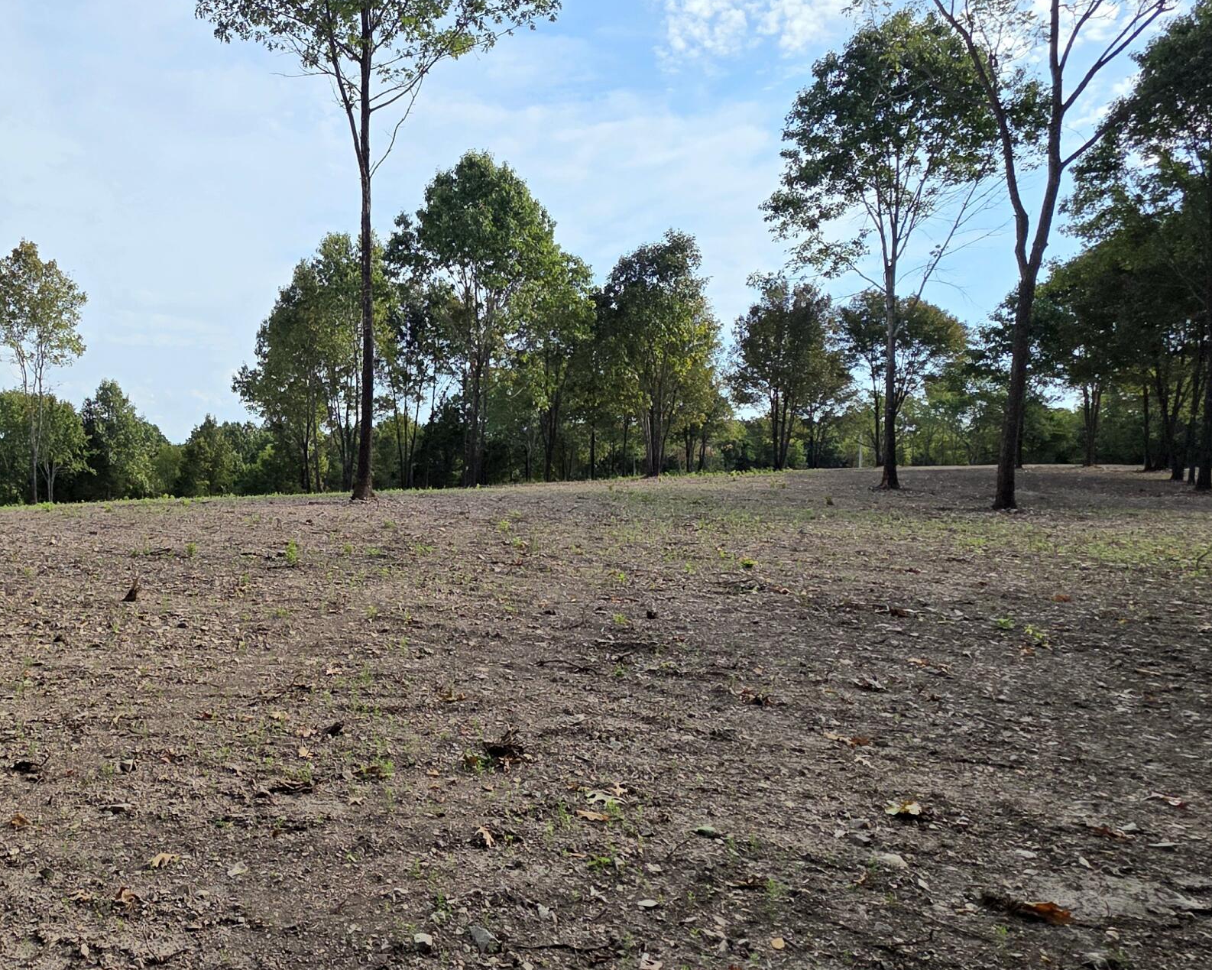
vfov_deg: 58.7
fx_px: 861
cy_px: 525
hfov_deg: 65.2
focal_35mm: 24
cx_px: 278
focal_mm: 2.2
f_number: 1.9
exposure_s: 1/2500
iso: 40
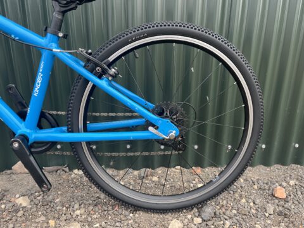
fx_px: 228
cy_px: 114
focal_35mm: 26
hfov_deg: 67.3
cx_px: 152
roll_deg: +0.7
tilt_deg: -17.7
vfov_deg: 53.1
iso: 50
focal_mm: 5.1
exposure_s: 1/415
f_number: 1.6
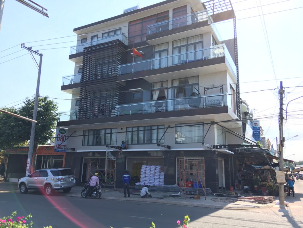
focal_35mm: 29
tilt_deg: +13.3
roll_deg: -2.1
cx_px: 152
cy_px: 114
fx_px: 254
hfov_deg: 61.7
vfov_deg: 48.2
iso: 25
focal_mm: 4.15
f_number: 2.2
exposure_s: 1/534
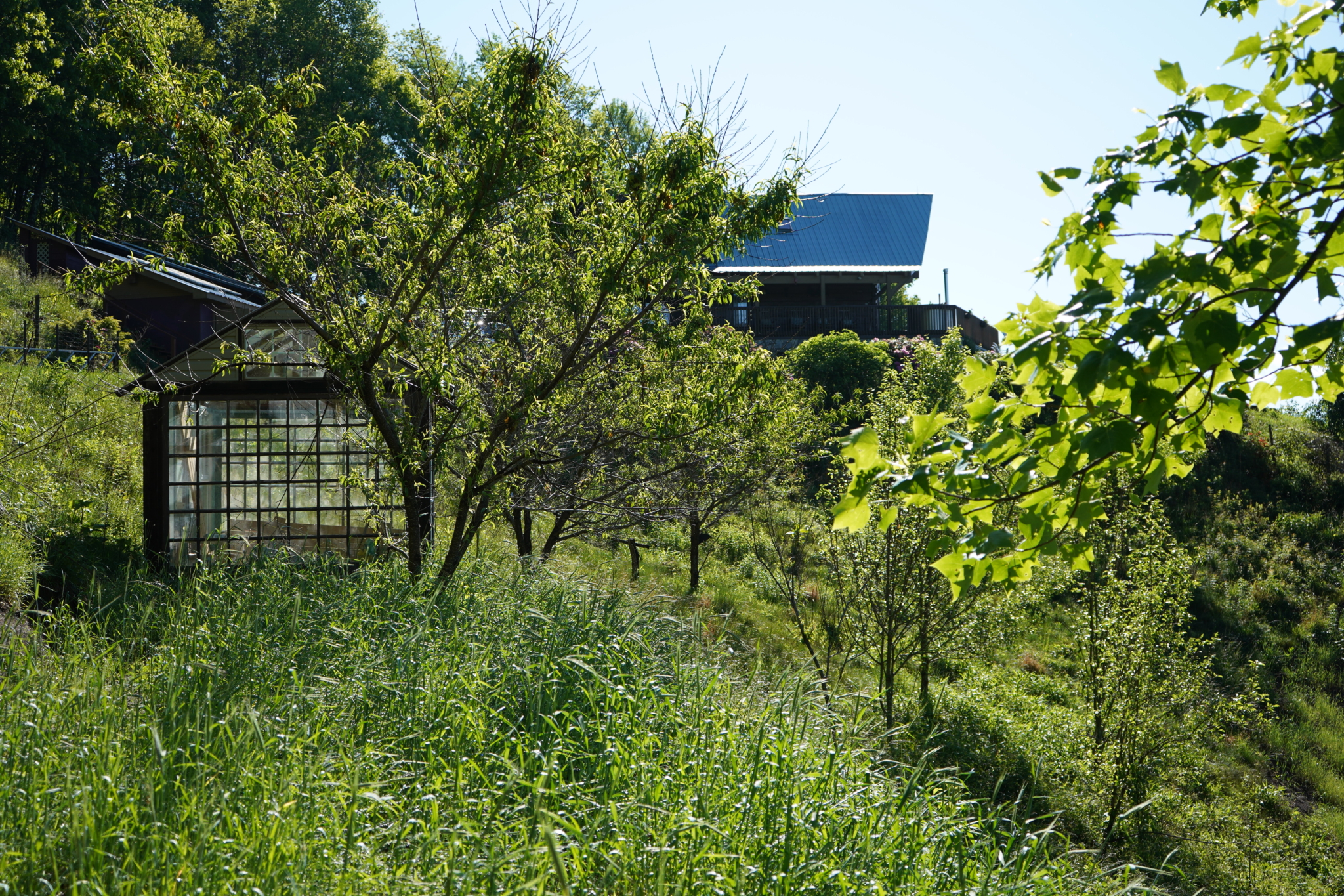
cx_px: 672
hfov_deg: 48.5
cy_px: 448
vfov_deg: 33.4
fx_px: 1493
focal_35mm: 40
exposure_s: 1/500
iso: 100
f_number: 4.5
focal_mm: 40
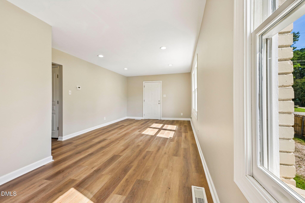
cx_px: 152
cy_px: 102
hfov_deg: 104.3
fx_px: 119
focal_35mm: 14
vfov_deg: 81.2
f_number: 8
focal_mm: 14
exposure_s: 1/100
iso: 100
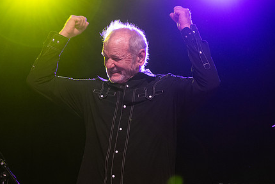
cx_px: 103
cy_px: 80
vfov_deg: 12.5
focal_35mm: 110
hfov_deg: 18.6
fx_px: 841
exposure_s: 1/400
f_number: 3.2
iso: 2500
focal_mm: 70
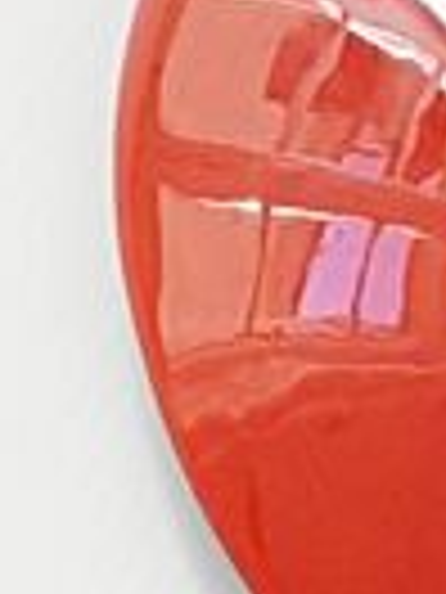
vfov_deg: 11.1
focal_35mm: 157
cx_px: 793
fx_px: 2697
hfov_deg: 9.1
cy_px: -698
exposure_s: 1/186
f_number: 1.7
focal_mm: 4.2
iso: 50
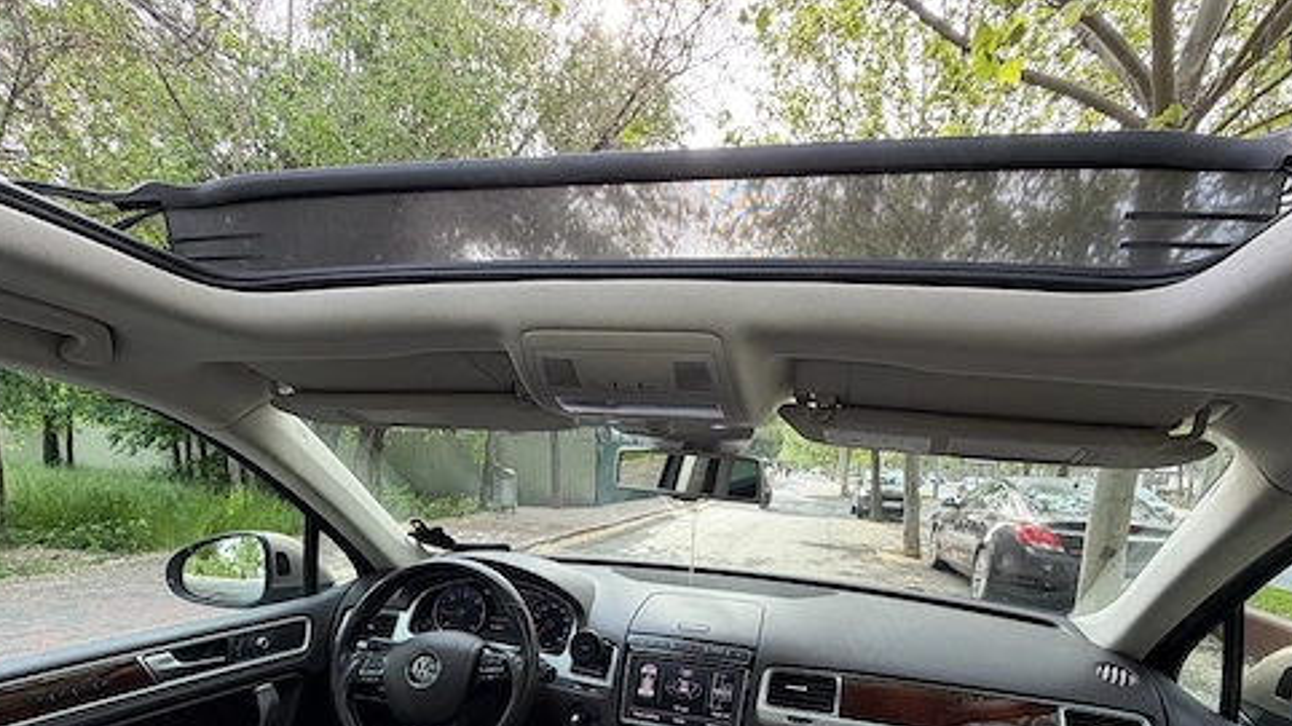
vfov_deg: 54.4
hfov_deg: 89.6
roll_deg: -2.4
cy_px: 579
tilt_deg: -11.3
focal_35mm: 19
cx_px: 657
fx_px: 651
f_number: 2.2
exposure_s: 1/121
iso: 64
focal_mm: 2.22
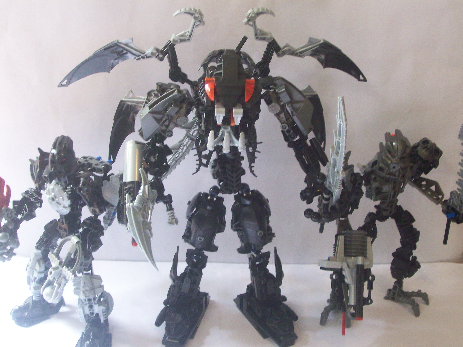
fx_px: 749
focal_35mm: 56
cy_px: 174
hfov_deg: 34.3
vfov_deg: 26.1
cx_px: 232
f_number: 3.4
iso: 160
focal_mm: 9.4
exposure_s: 1/27.9
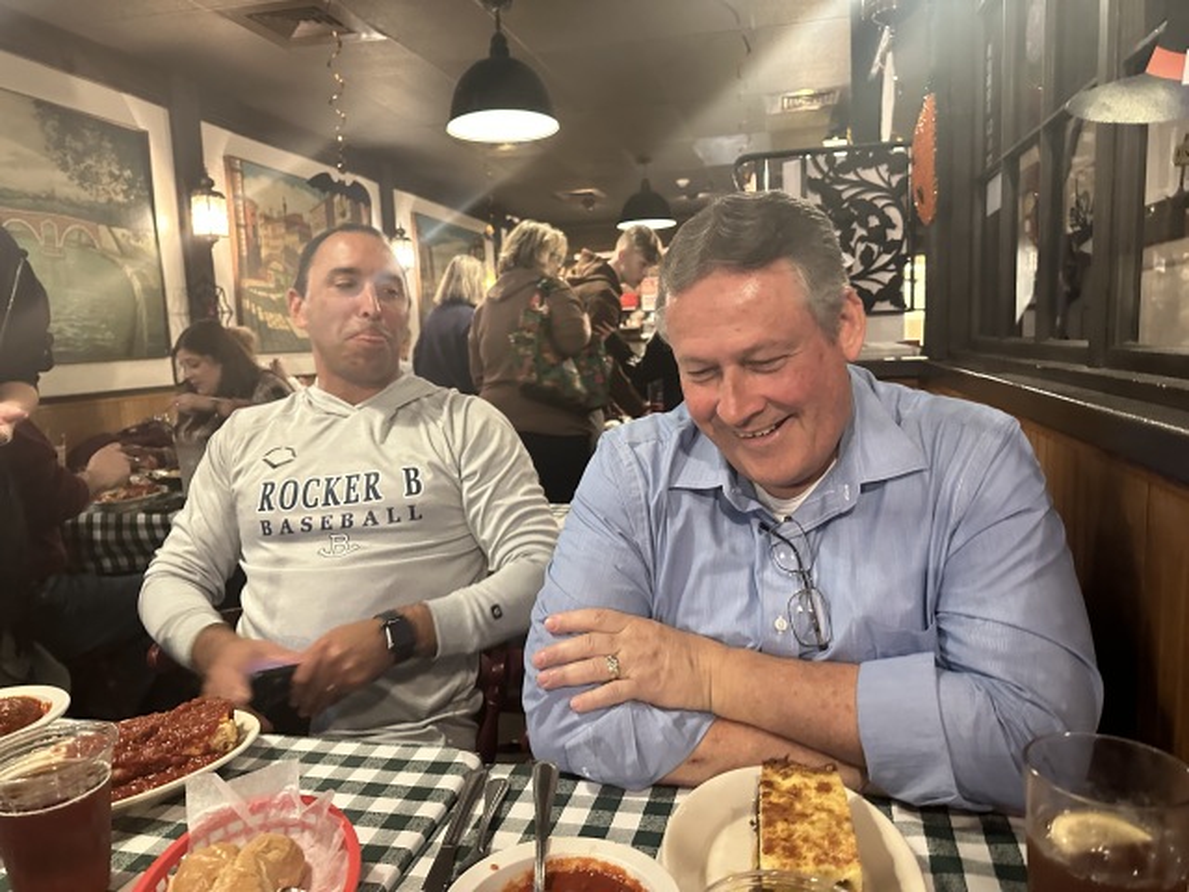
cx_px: 594
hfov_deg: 71.6
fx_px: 824
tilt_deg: -7.2
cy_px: 446
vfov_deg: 56.8
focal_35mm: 24
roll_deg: +3.1
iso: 800
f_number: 1.78
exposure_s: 1/30
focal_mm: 6.86
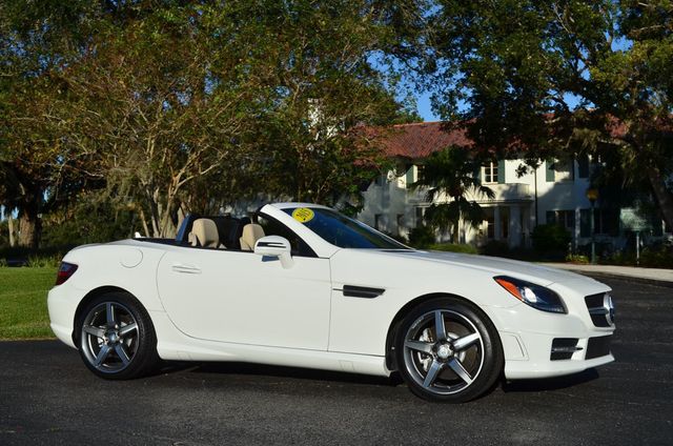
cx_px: 336
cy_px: 223
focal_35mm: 48
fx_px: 896
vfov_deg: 28.0
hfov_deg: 41.2
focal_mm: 32
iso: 100
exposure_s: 1/200
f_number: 13
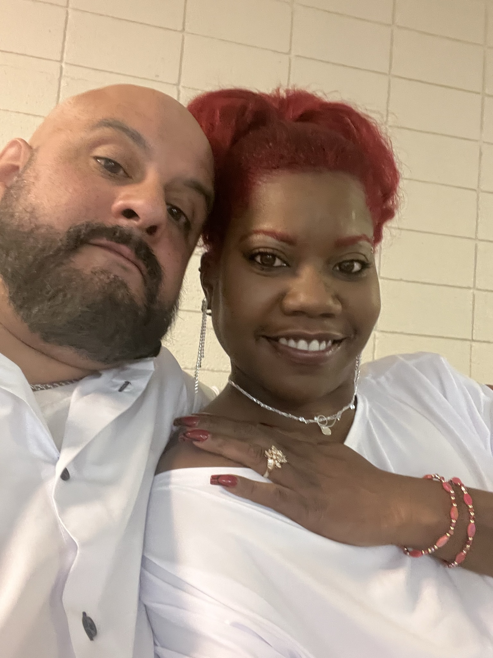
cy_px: 329
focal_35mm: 30
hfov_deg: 46.8
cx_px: 246
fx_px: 570
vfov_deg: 60.0
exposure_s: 1/15
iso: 640
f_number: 2.2
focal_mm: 2.71
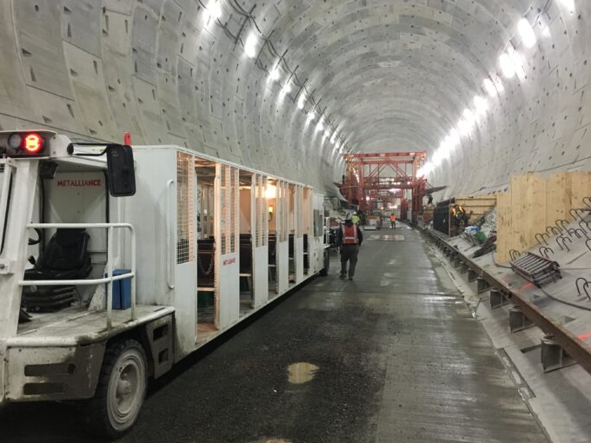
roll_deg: +2.1
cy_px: 219
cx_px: 269
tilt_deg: +0.2
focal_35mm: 32
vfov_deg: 44.2
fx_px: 546
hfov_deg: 56.7
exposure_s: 1/15
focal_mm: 4.15
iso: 250
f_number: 2.2
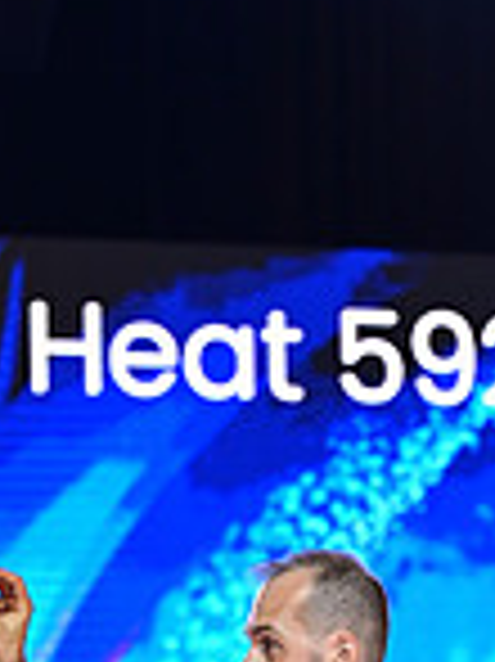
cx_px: 648
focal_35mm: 307
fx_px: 5862
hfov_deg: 4.8
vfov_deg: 6.3
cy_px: 1234
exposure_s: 1/400
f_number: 2.8
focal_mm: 81
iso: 1600
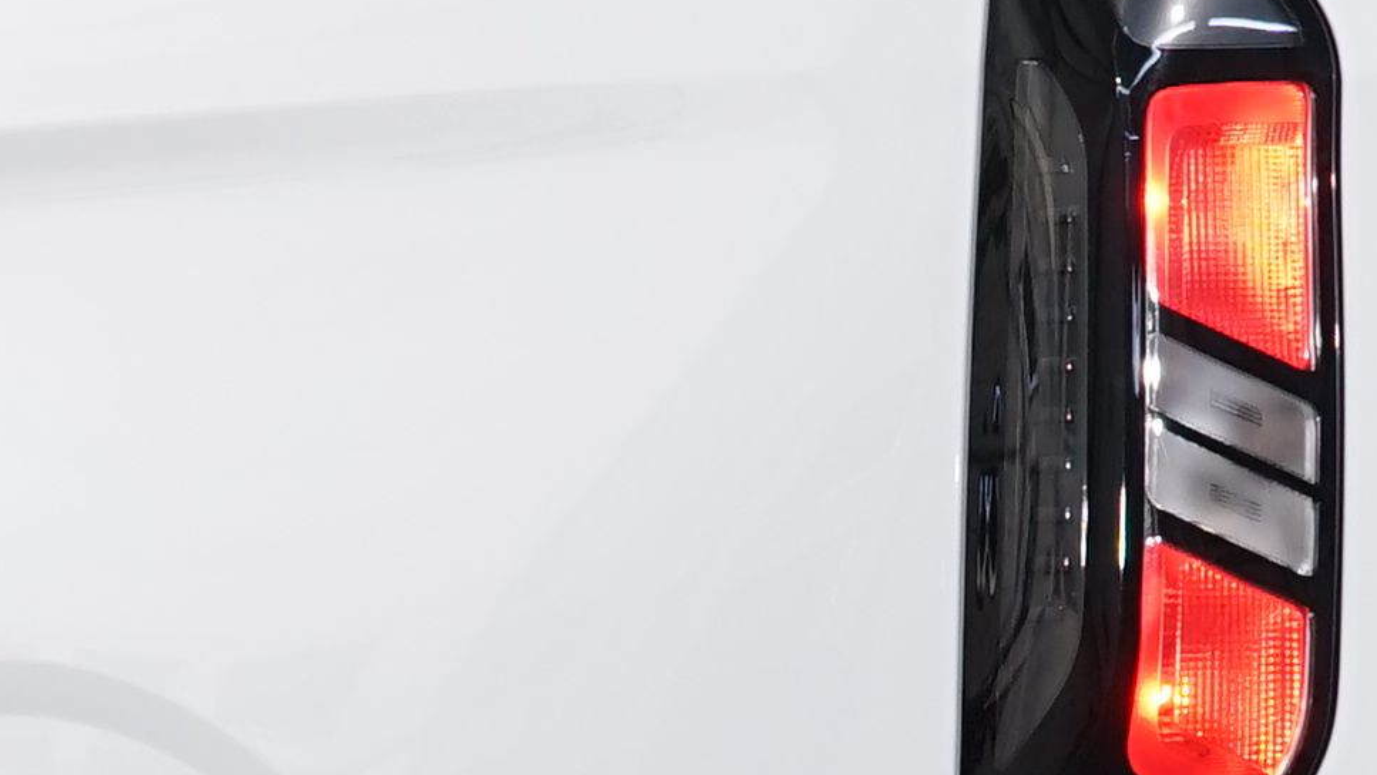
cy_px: 788
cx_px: 621
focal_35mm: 312
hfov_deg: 6.9
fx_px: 11392
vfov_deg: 3.9
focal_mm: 48
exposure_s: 1/30
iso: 400
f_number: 4.5
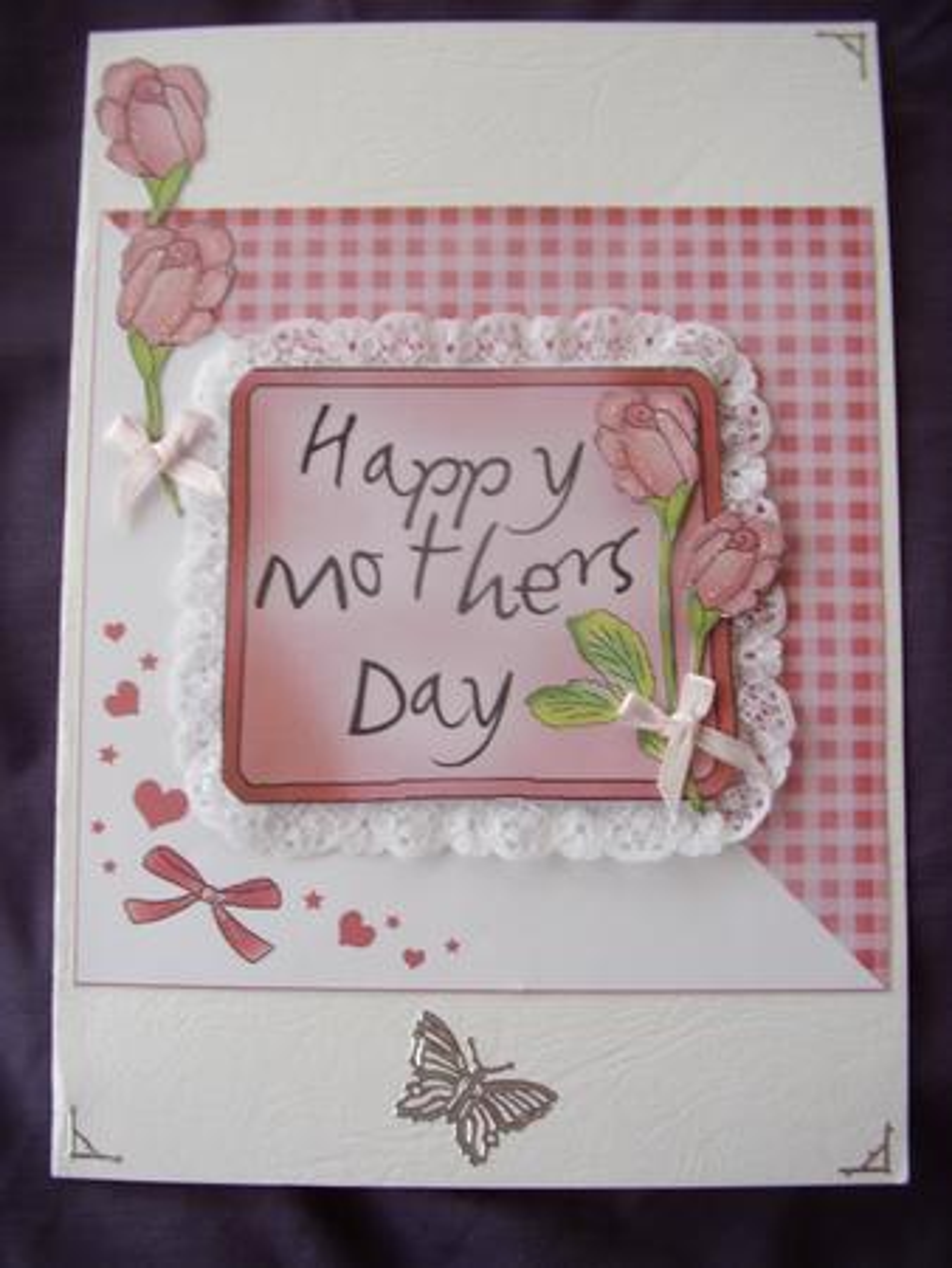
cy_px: 634
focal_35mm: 30
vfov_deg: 59.9
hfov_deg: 46.8
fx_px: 1099
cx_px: 476
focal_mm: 5.8
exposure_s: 1/9
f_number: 2.9
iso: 100
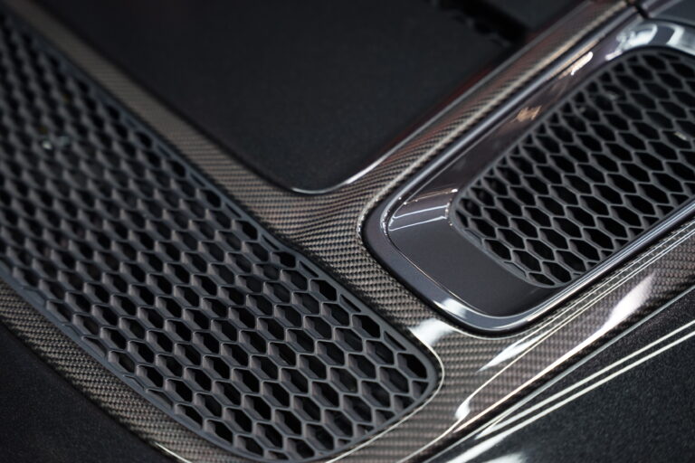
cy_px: 232
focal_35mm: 70
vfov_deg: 19.5
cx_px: 348
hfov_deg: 28.8
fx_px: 1351
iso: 1250
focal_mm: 70
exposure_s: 1/80
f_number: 3.2
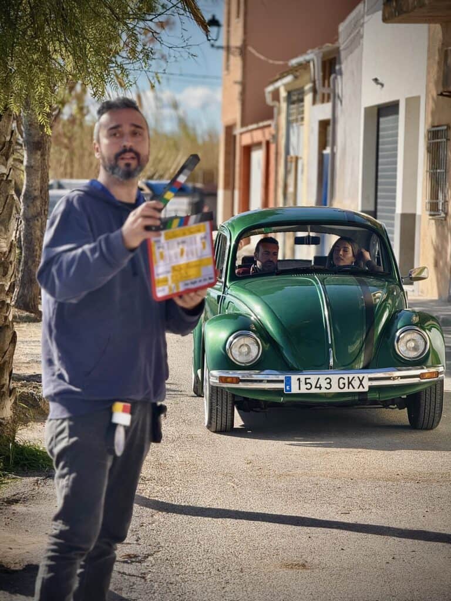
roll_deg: -1.9
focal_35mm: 120
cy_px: 300
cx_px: 226
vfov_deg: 16.4
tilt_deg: -2.4
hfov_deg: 12.3
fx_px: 2085
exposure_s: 1/1451
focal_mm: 15.66
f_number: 2.8
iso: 64
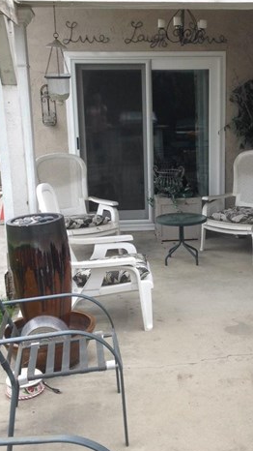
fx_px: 441
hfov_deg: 31.8
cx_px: 165
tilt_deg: -10.2
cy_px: 225
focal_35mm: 37
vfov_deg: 54.0
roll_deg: -1.5
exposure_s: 1/396
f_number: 2.4
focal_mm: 4.12
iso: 50
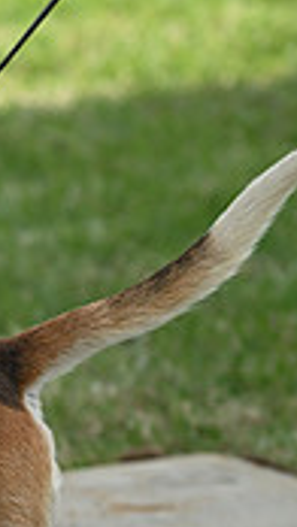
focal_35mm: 436
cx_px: -397
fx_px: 6098
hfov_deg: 2.8
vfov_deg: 4.9
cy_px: 483
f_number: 4.5
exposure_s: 1/1000
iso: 220
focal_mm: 125
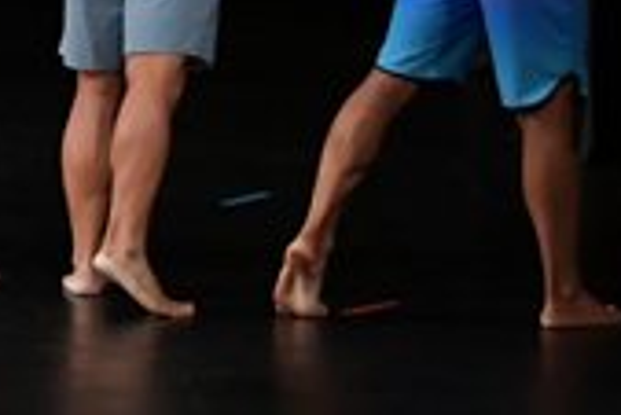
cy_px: -217
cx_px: -457
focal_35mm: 619
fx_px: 10687
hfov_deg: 3.3
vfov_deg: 2.2
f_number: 5.6
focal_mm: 90
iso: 3200
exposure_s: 1/400
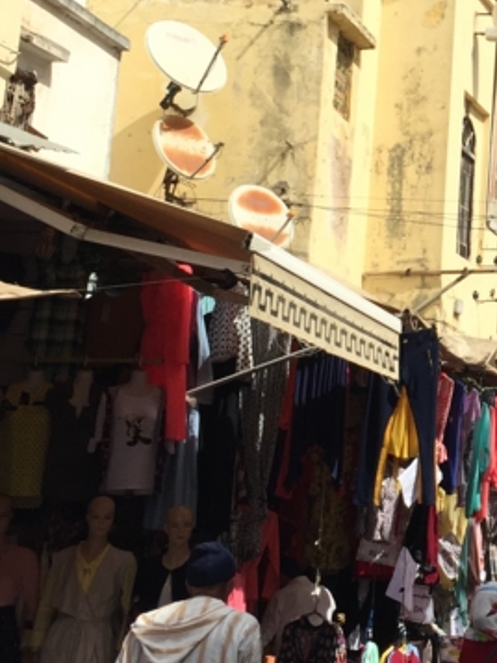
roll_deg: -1.0
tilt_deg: +15.5
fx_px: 1591
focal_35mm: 83
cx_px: 636
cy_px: 167
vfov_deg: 23.3
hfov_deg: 16.8
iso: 32
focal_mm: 4.15
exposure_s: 1/2198
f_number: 2.2
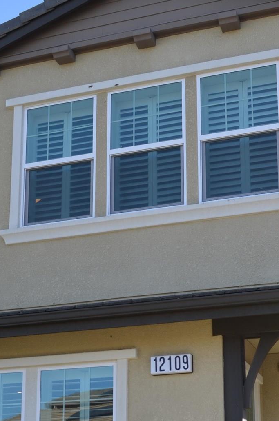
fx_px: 783
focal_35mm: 67
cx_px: 158
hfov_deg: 20.2
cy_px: 342
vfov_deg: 29.4
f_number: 8
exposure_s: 1/250
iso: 200
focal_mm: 20
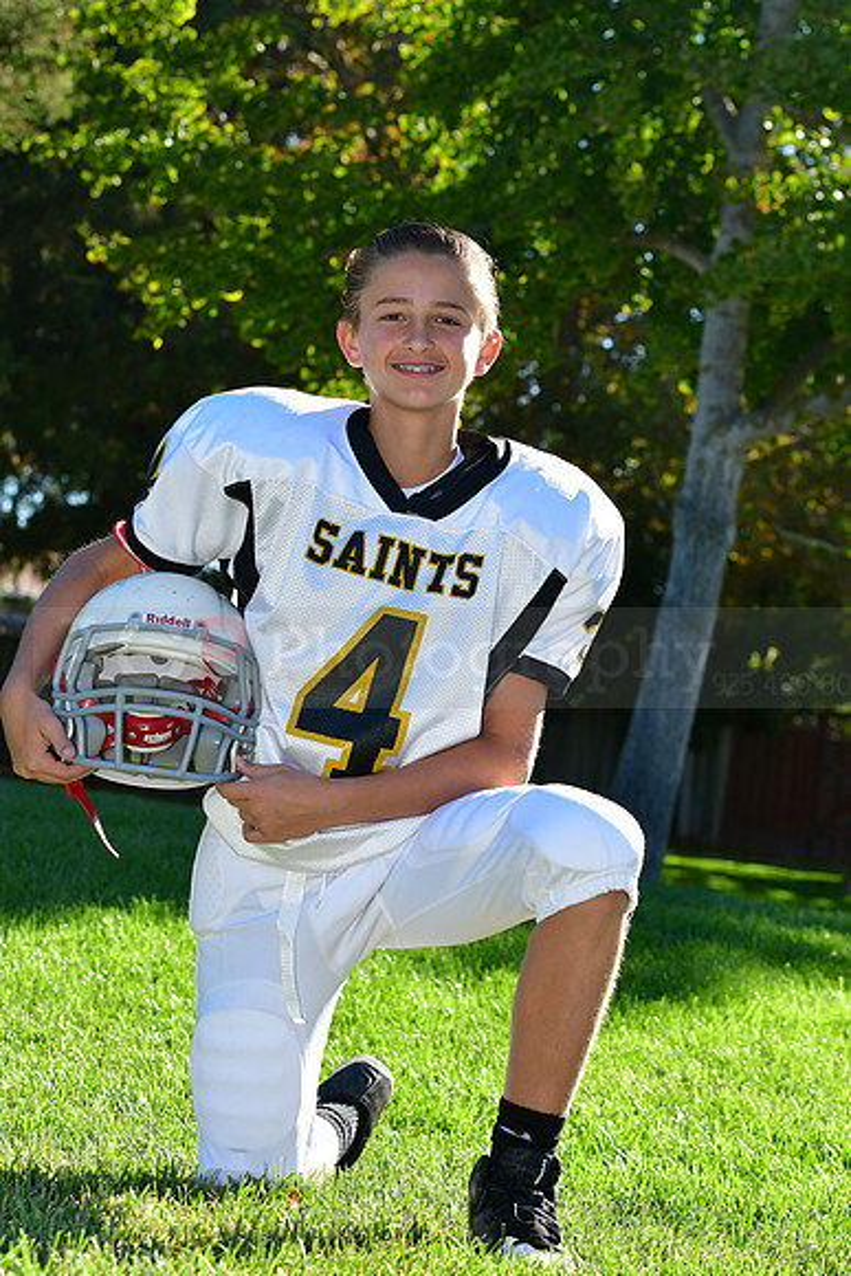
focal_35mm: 105
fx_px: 3721
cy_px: 638
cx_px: 426
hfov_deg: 13.0
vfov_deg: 19.5
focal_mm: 70
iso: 400
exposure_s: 1/640
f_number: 6.3
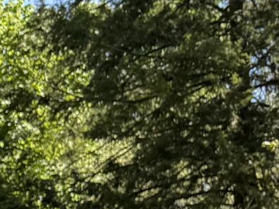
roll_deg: -0.9
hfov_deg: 8.7
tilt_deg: -0.9
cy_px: 509
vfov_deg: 7.7
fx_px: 1451
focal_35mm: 180
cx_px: -614
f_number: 1.78
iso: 80
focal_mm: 6.76
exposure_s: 1/1106
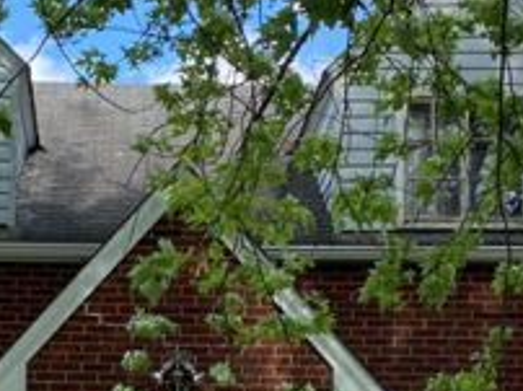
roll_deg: -1.9
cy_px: 378
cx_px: 78
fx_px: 1554
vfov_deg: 14.1
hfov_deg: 18.8
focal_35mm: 103
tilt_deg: +8.4
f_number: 1.8
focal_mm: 4.25
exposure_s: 1/981
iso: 32
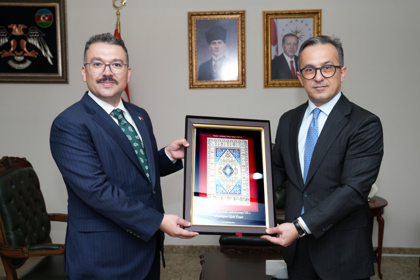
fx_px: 420
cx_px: 210
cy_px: 140
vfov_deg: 36.9
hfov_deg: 53.1
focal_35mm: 36
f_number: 4.5
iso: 1250
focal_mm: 36
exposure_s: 1/200
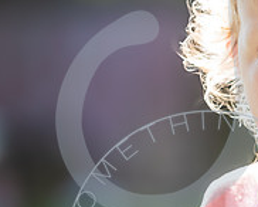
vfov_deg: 3.3
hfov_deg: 4.2
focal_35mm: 463
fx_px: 3539
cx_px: 281
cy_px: 137
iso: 200
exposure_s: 1/500
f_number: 2.8
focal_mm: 155
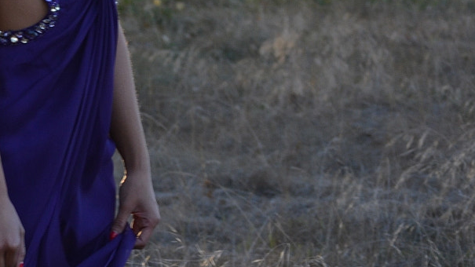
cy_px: -125
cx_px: -133
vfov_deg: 5.3
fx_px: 2876
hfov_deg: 9.3
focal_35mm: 228
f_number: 5.6
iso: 220
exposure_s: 1/125
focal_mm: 55
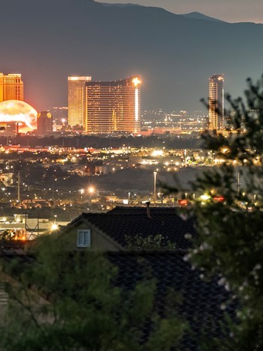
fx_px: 6020
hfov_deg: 2.5
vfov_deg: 3.3
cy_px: 116
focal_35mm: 594
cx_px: -10
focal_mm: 180
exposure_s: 1/30
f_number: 4
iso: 400
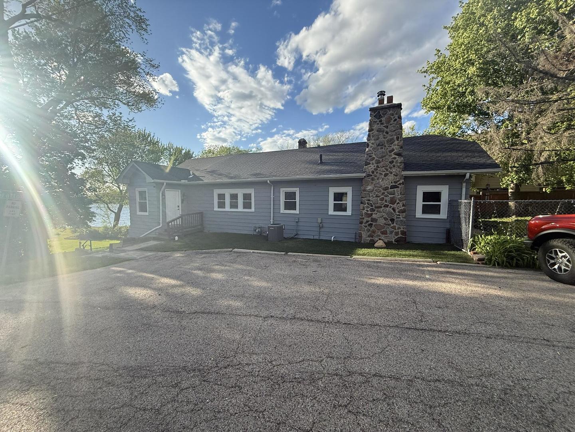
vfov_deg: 85.7
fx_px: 233
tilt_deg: -3.9
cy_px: 216
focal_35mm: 14
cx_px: 288
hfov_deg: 102.1
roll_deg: +0.0
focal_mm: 2.22
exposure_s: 1/985
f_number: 2.2
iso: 64
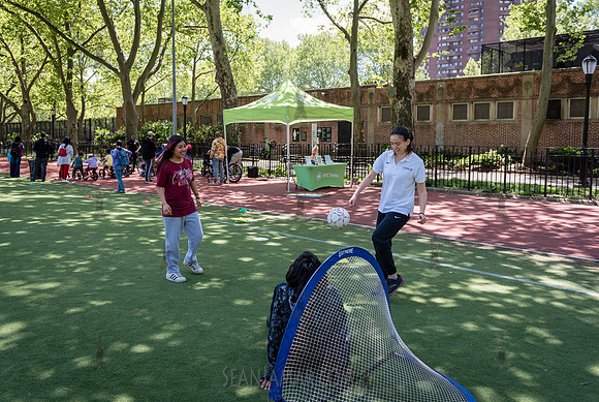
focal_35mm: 32
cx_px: 266
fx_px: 539
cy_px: 180
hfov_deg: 58.0
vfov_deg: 40.9
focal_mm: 29
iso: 200
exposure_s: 1/400
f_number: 3.5
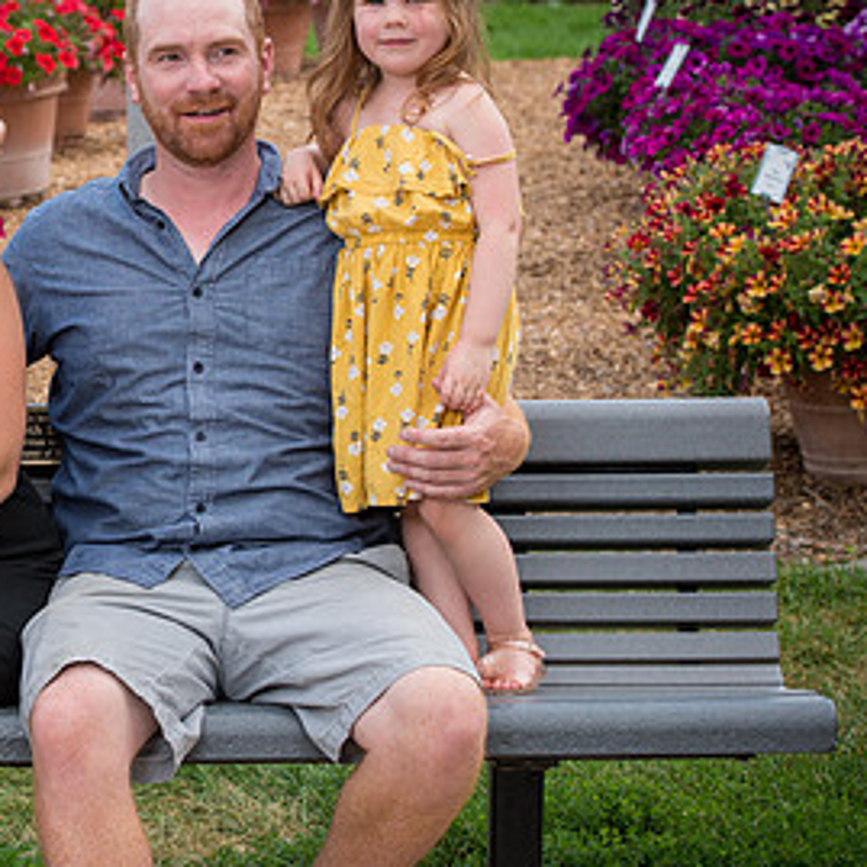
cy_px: 348
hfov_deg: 12.1
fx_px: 4052
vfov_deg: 12.2
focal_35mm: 143
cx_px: -22
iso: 400
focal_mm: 70
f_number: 6.3
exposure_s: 1/250
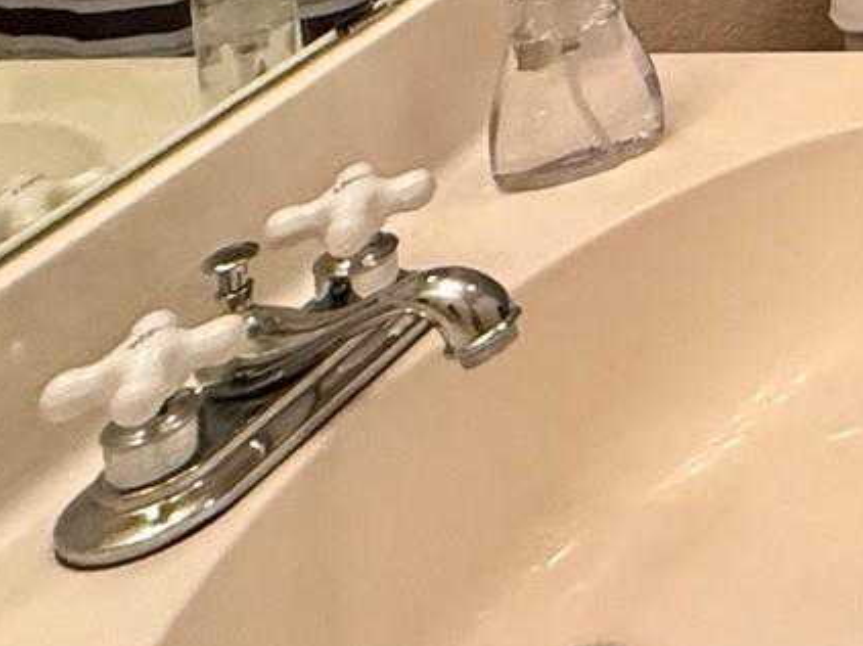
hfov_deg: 18.2
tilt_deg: -4.6
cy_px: -763
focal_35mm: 68
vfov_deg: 15.5
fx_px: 1694
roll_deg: +1.2
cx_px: 1755
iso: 320
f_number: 2.2
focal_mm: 2.22
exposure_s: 1/60
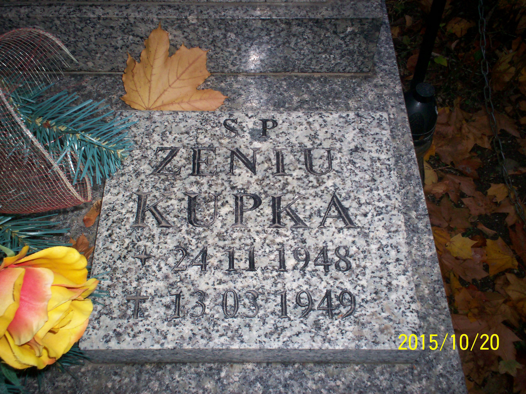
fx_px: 547
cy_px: 197
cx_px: 263
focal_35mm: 36
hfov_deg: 51.4
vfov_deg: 39.7
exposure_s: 1/60
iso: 140
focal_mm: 6
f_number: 4.5
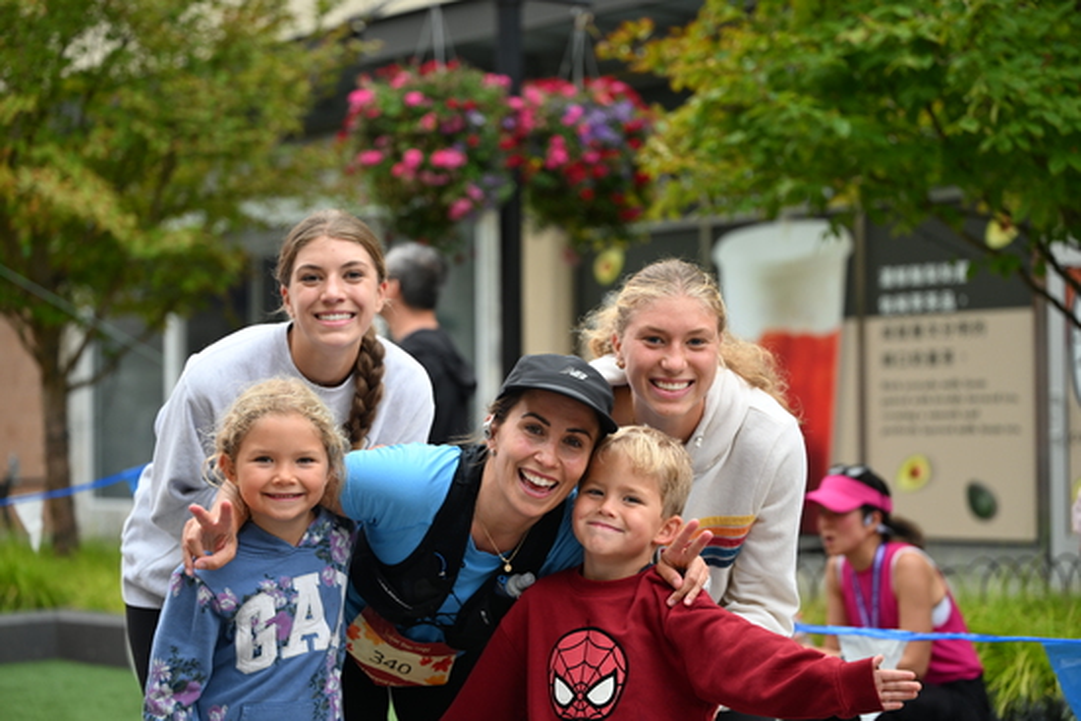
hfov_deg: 28.8
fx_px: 2102
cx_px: 540
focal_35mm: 70
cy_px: 360
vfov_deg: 19.5
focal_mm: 70
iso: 640
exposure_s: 1/1600
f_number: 2.8
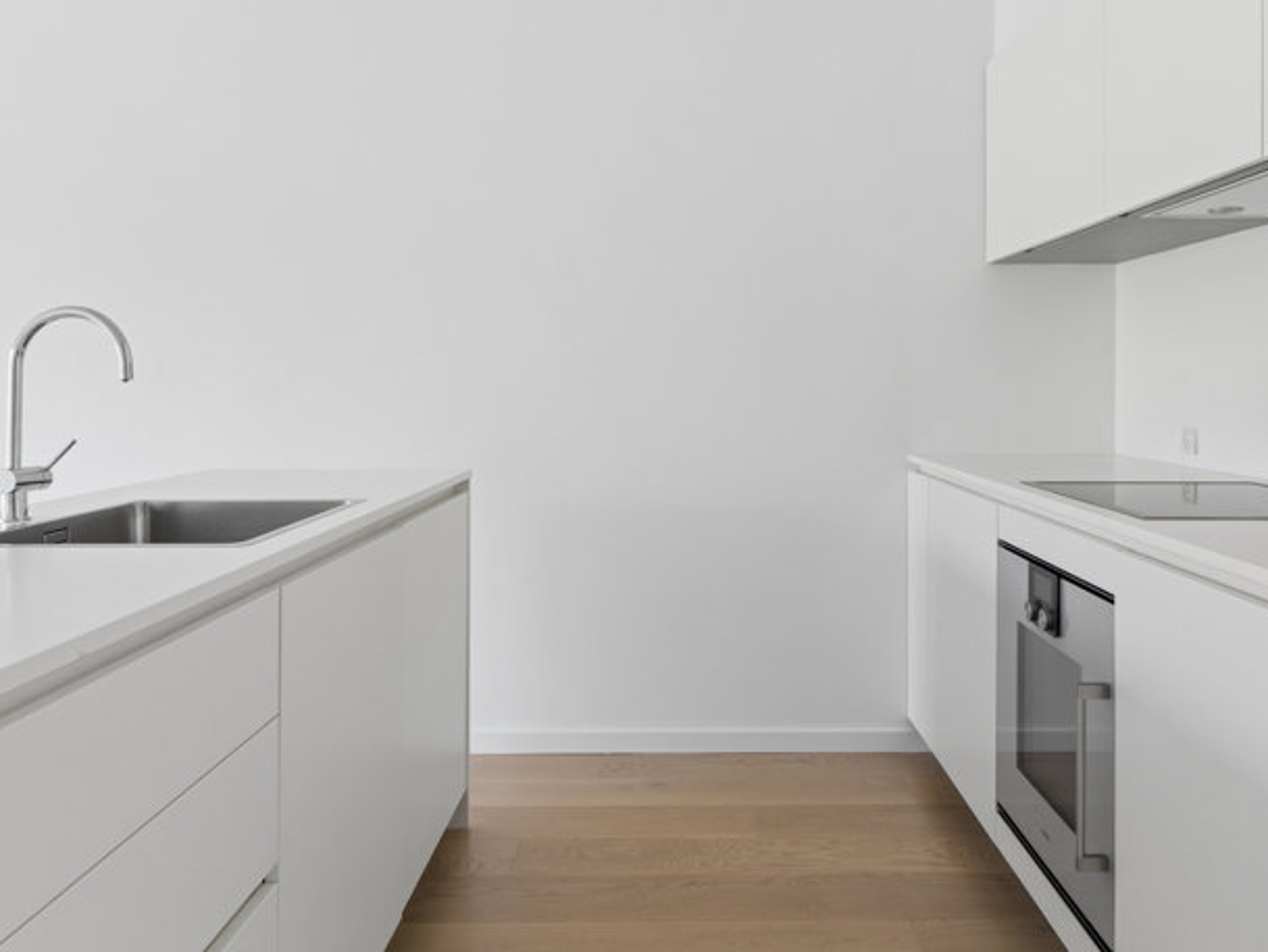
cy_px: 407
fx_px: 902
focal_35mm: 25
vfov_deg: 55.4
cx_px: 733
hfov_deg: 69.7
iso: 500
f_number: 8
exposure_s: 1/30
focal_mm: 13
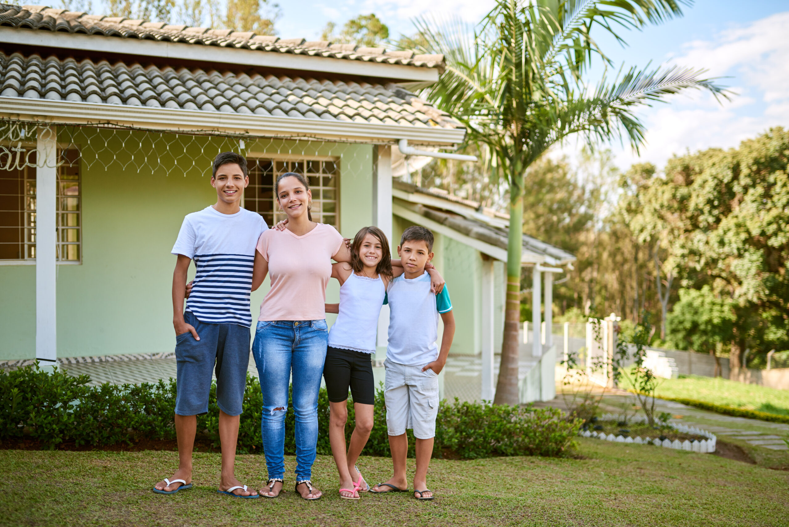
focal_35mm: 35
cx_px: 394
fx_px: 767
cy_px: 264
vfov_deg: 37.9
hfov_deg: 54.4
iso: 80
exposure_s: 1/1600
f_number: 1.6
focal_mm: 35
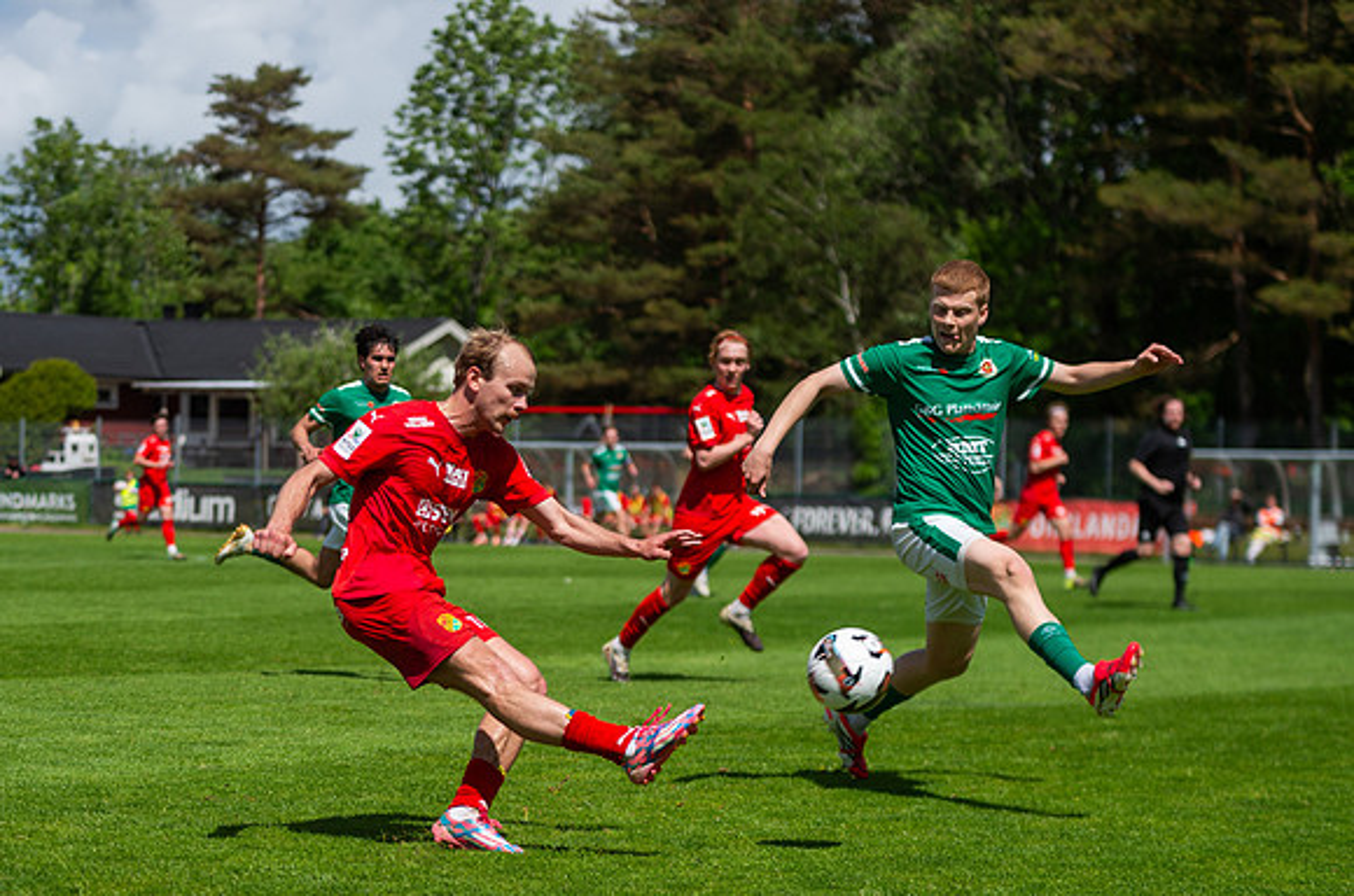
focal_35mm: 107
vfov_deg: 12.8
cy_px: 557
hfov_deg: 19.2
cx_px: 515
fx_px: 4004
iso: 100
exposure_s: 1/2000
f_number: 3.2
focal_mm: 86
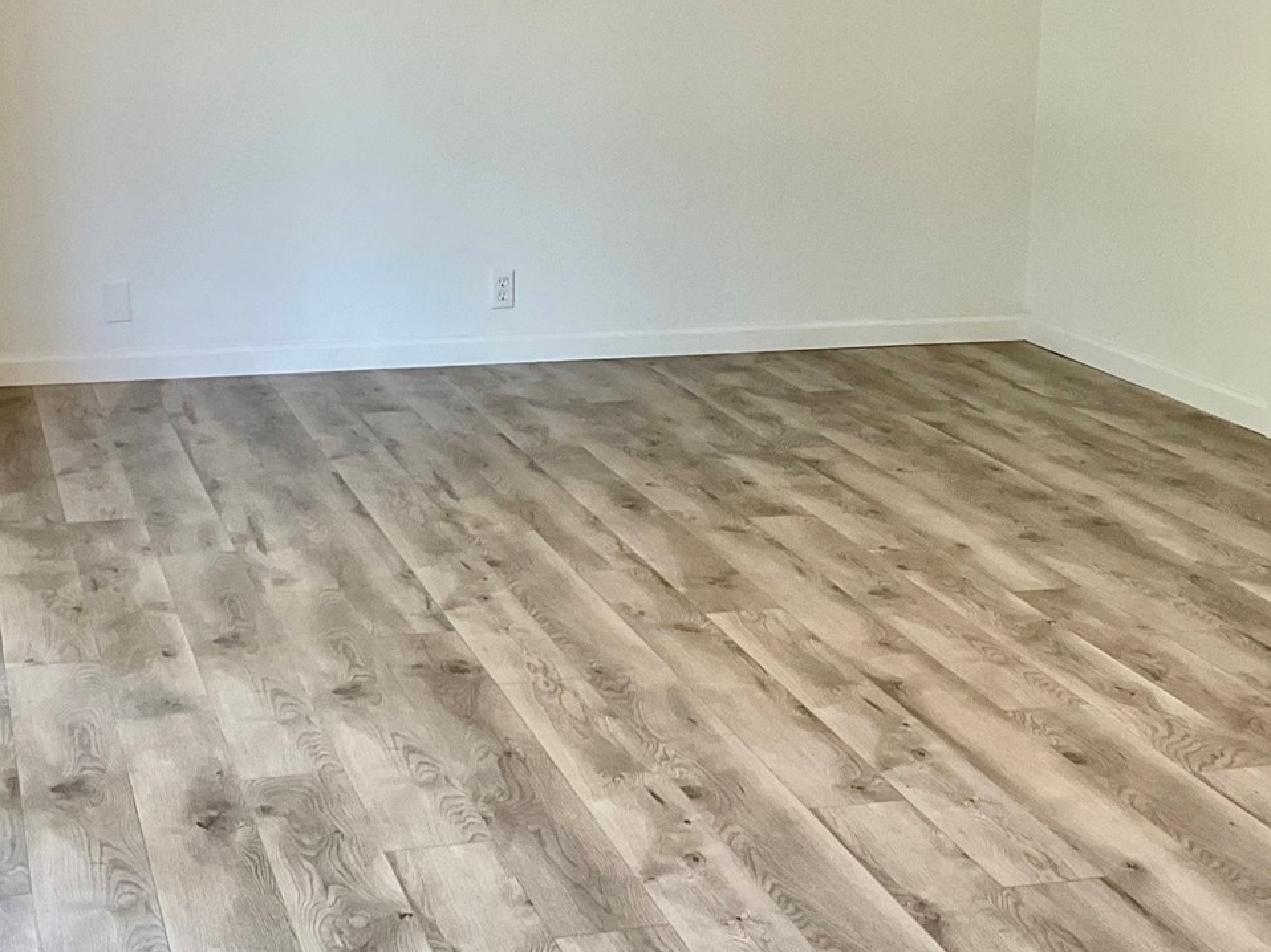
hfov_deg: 31.2
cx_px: 592
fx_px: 2276
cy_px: 301
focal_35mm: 62
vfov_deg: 23.5
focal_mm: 3
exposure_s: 1/60
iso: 50
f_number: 1.8
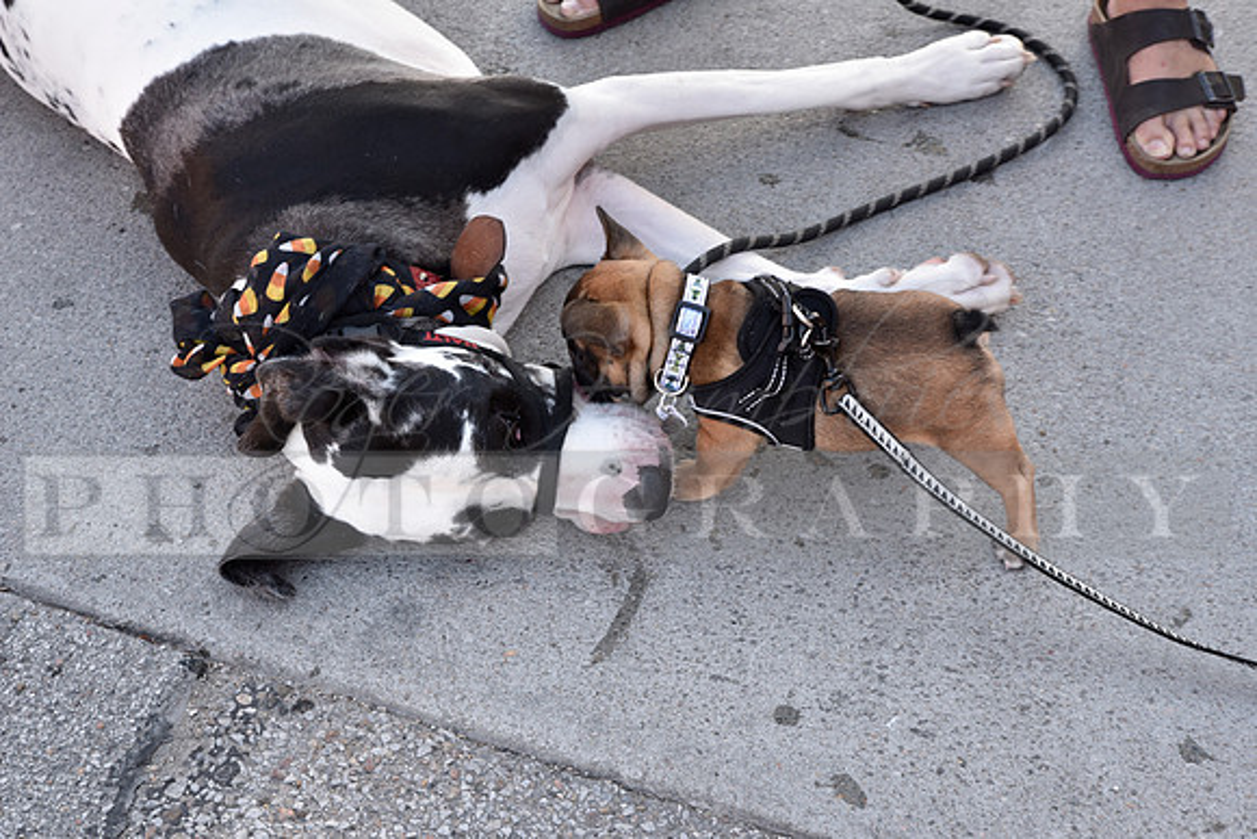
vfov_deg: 26.0
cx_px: 628
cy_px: 420
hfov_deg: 38.2
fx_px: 1816
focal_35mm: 52
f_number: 7.1
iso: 800
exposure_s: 1/200
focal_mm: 52
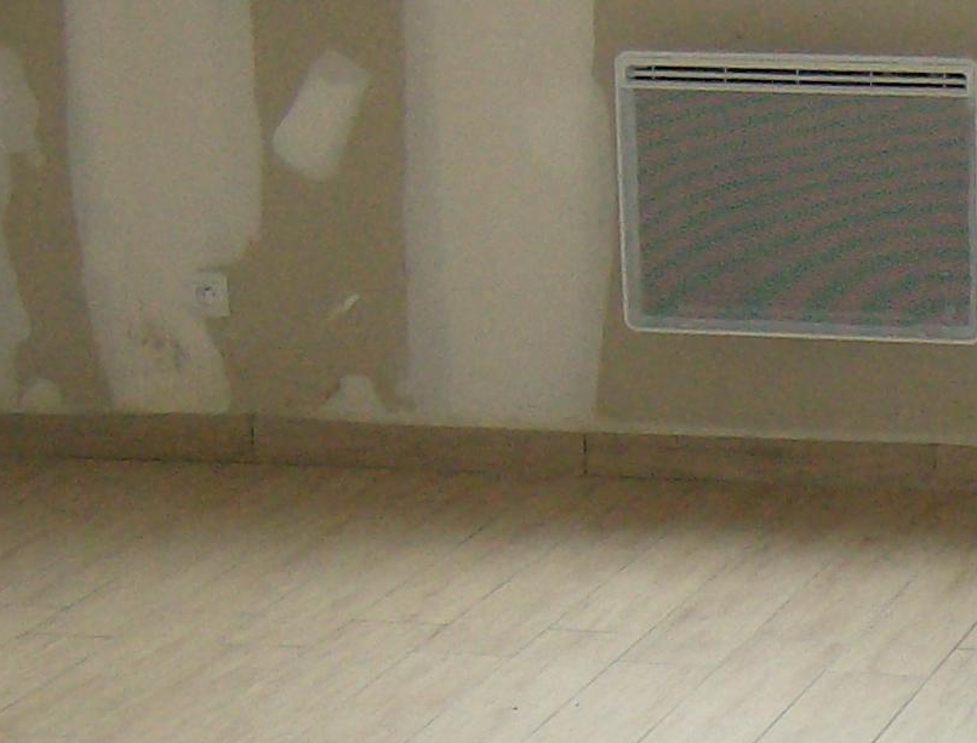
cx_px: 1316
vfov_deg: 11.6
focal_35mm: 125
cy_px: 989
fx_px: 3546
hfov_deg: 14.9
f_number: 2.8
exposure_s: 1/191
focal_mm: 6
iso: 200
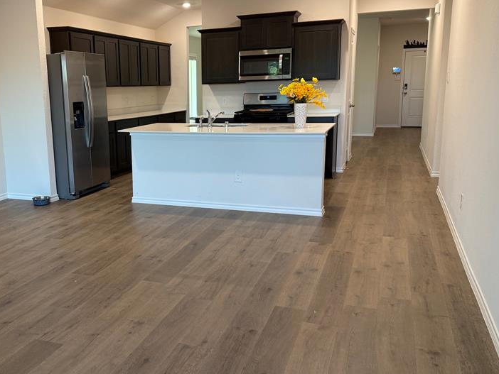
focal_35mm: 35
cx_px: 167
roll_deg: +1.2
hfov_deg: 51.6
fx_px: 505
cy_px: 181
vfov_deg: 40.7
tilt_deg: -9.6
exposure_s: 1/60
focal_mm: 6.76
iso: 125
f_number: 1.78
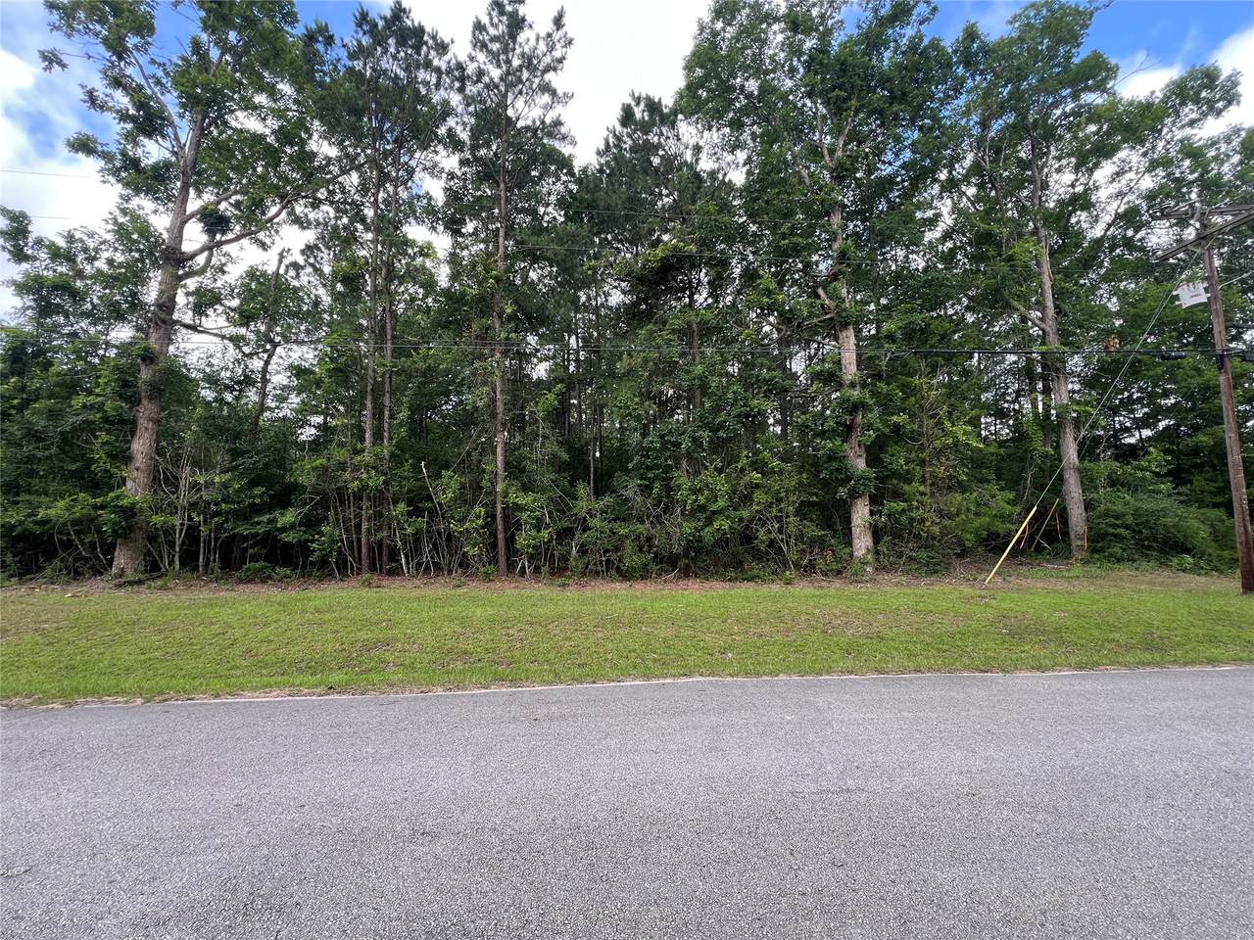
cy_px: 470
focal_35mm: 13
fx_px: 471
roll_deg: +0.8
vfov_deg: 89.9
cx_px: 627
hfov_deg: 106.2
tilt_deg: +6.6
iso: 32
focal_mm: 1.57
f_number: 1.8
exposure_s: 1/163
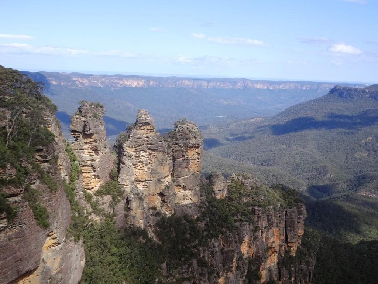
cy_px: 142
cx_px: 189
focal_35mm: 48
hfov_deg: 39.7
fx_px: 524
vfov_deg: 30.3
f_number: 4.5
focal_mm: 8.18
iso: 80
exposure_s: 1/500
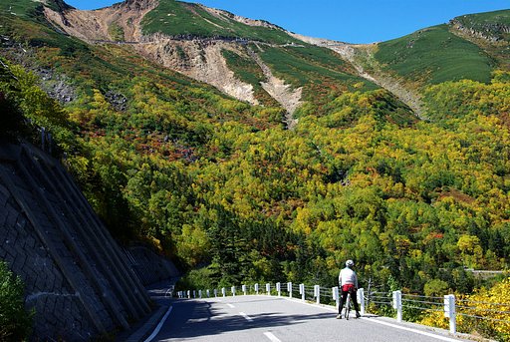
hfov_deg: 38.8
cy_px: 171
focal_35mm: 51
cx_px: 255
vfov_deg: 26.6
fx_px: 724
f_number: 11
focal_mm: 34
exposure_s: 1/80
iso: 100
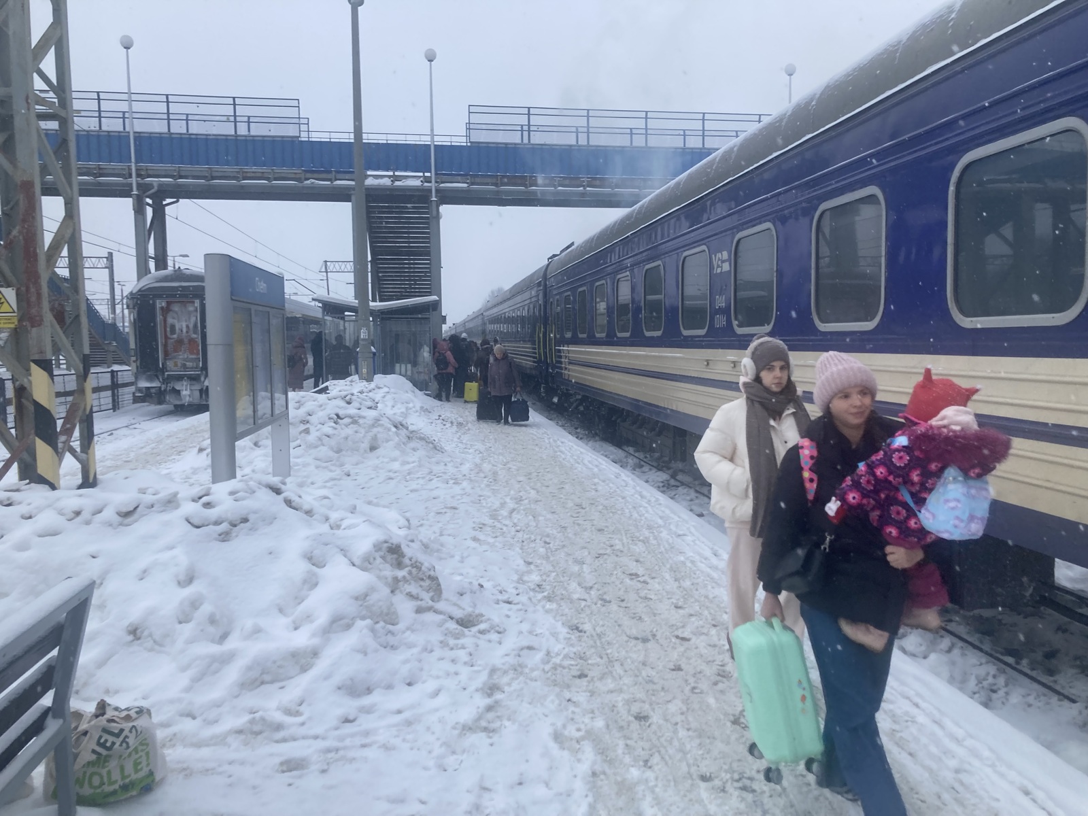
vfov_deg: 49.7
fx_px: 880
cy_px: 408
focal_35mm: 28
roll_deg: -0.2
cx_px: 544
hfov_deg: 63.4
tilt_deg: -2.4
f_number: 1.8
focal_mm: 3.99
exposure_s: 1/121
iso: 40
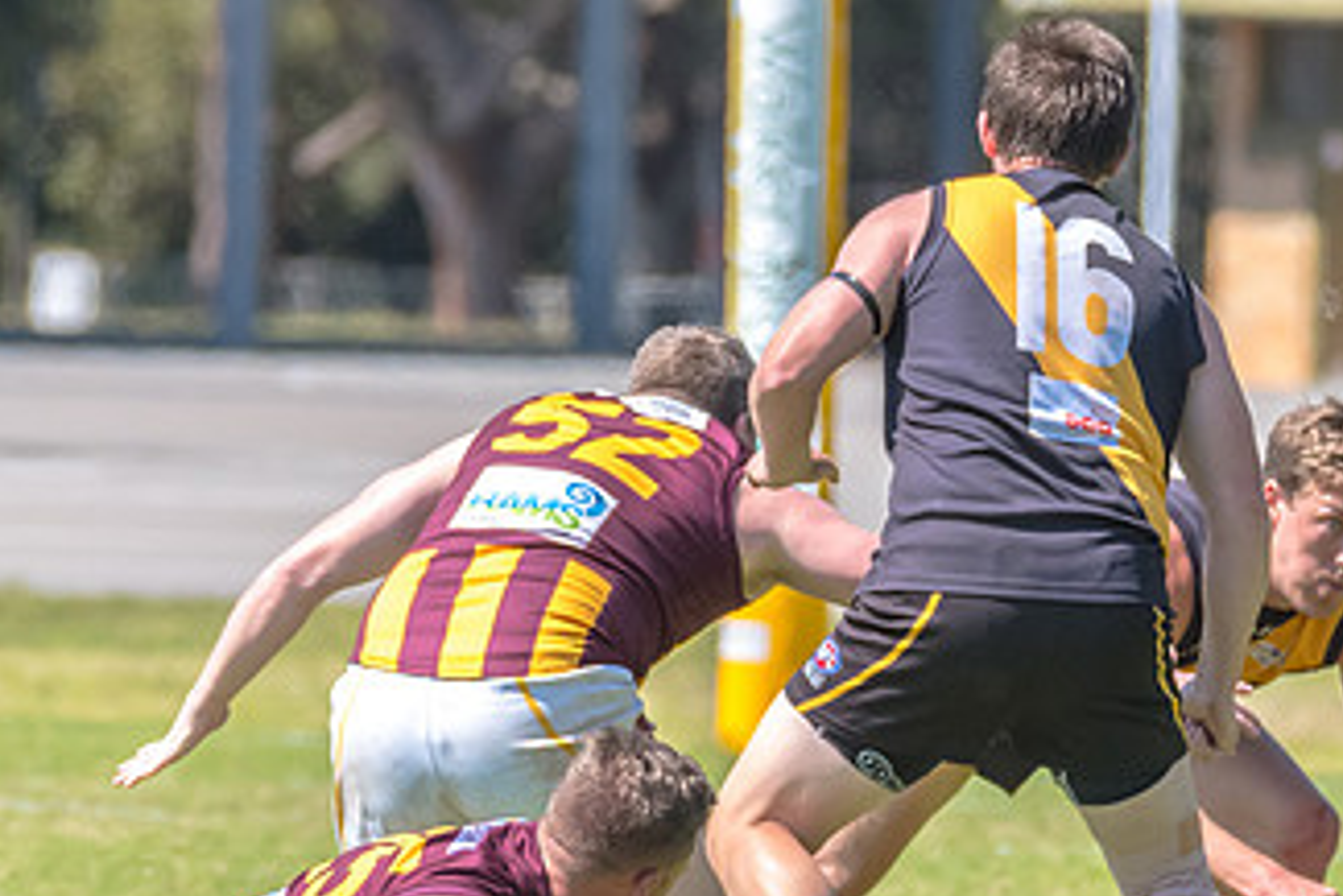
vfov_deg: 1.3
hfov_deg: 1.9
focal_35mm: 1071
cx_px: 757
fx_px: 39970
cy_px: 500
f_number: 5.6
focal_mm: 320
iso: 800
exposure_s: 1/2500
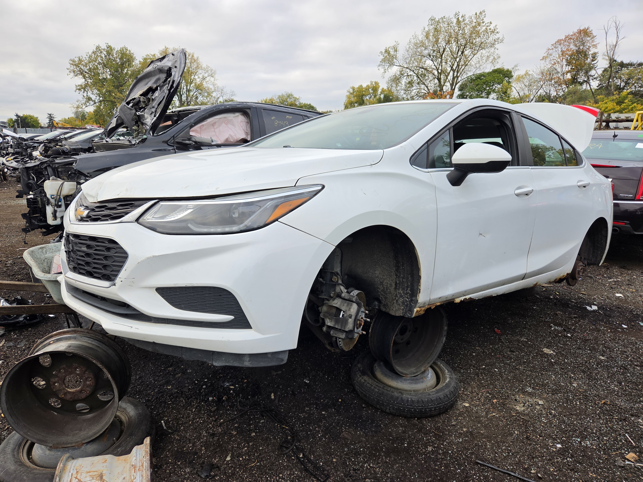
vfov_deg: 58.9
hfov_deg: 73.9
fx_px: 427
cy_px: 241
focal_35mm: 23
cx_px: 322
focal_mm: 5.4
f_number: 1.8
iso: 80
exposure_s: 1/790
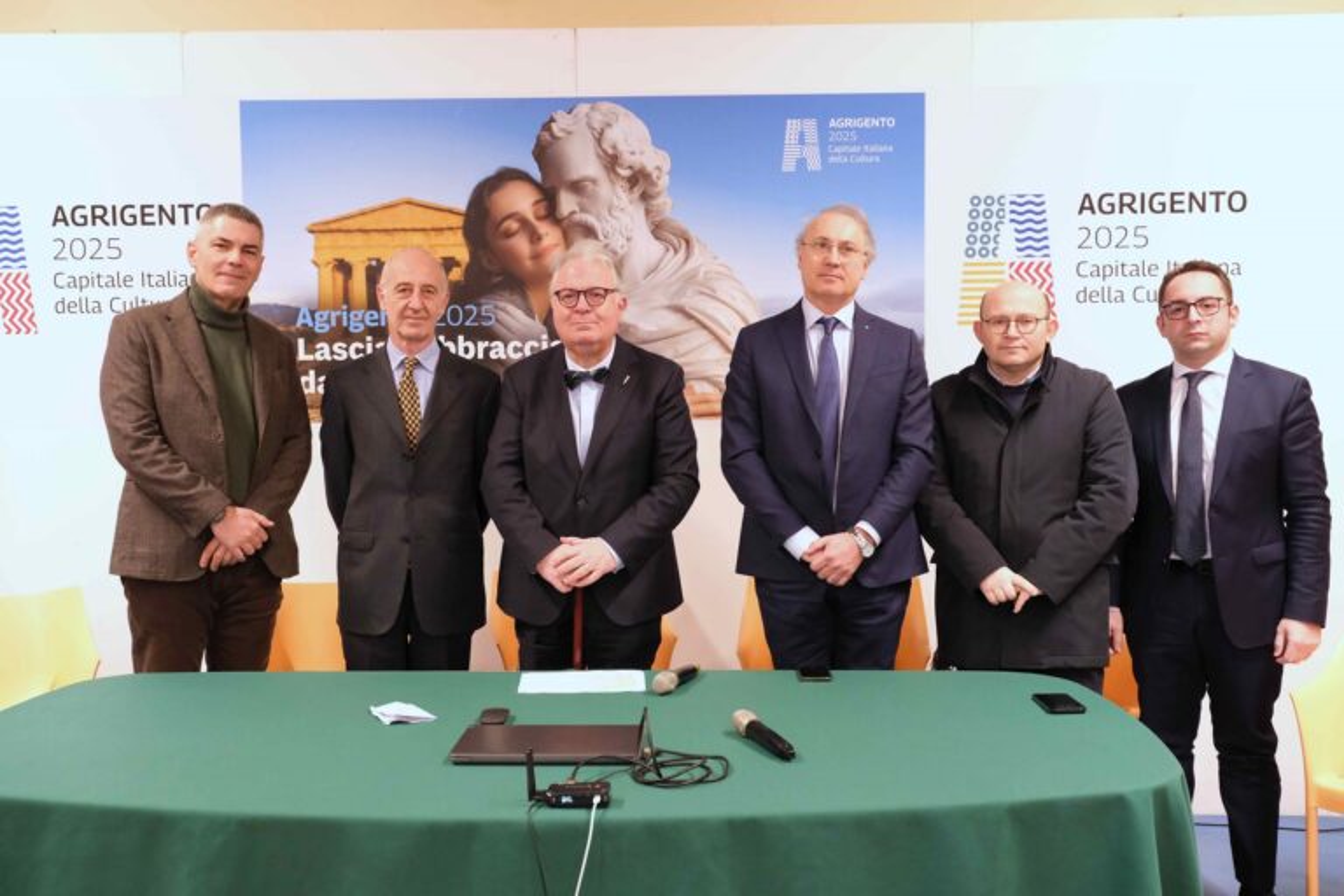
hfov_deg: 57.2
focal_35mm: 33
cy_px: 448
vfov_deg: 40.0
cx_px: 672
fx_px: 1232
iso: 3200
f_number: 4
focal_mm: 21.9
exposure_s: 1/34
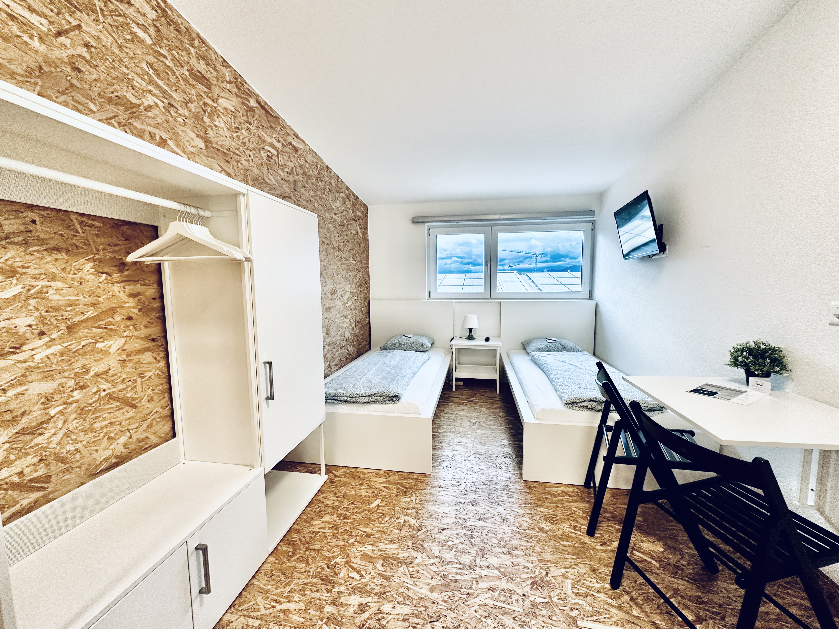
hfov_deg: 102.1
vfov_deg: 85.7
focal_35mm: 14
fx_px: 339
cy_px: 314
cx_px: 420
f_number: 2.2
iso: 200
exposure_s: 1/100
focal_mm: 2.22
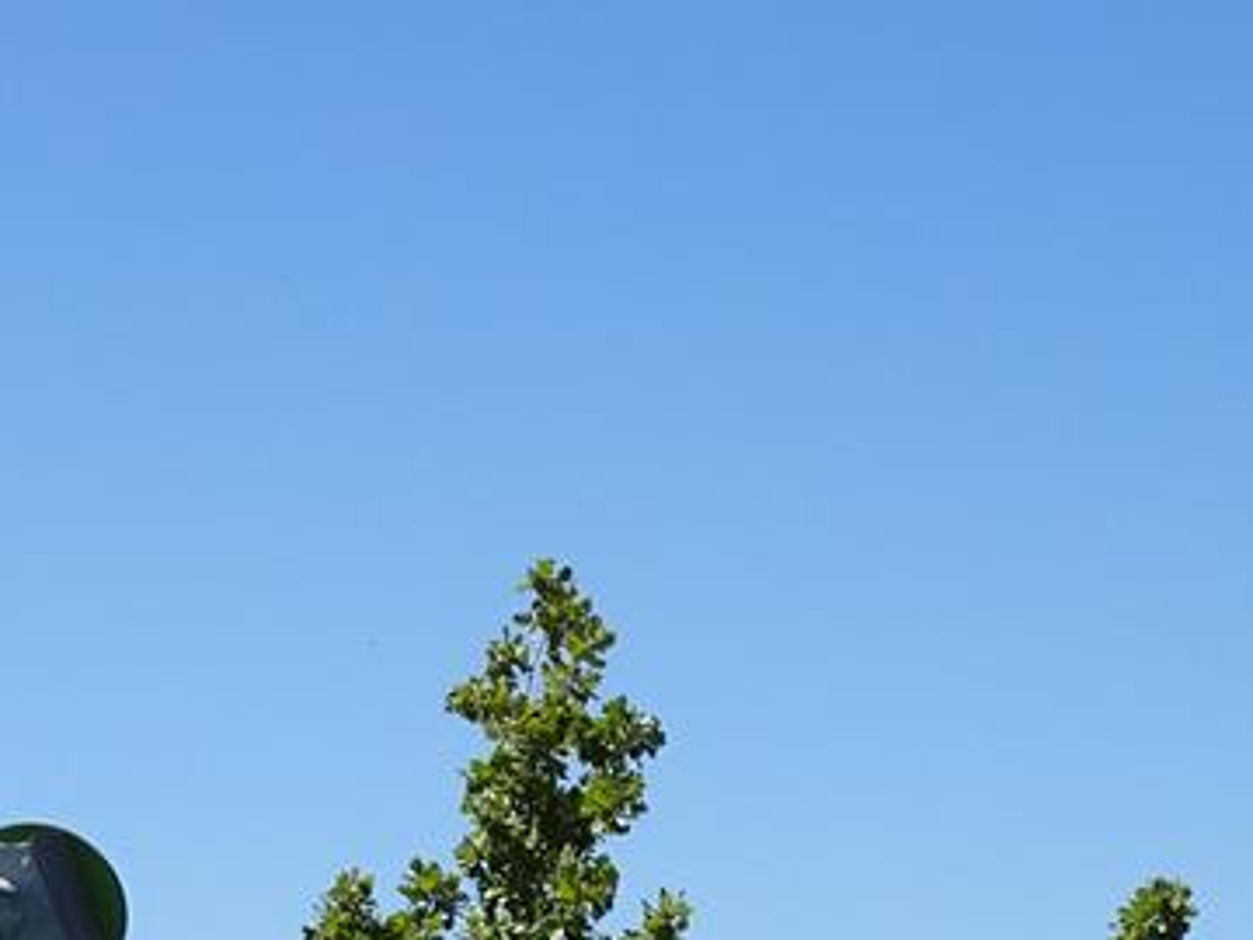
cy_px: 1654
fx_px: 5792
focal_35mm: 160
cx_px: 884
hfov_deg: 12.3
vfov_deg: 8.9
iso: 80
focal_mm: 6.8
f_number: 4
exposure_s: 1/800
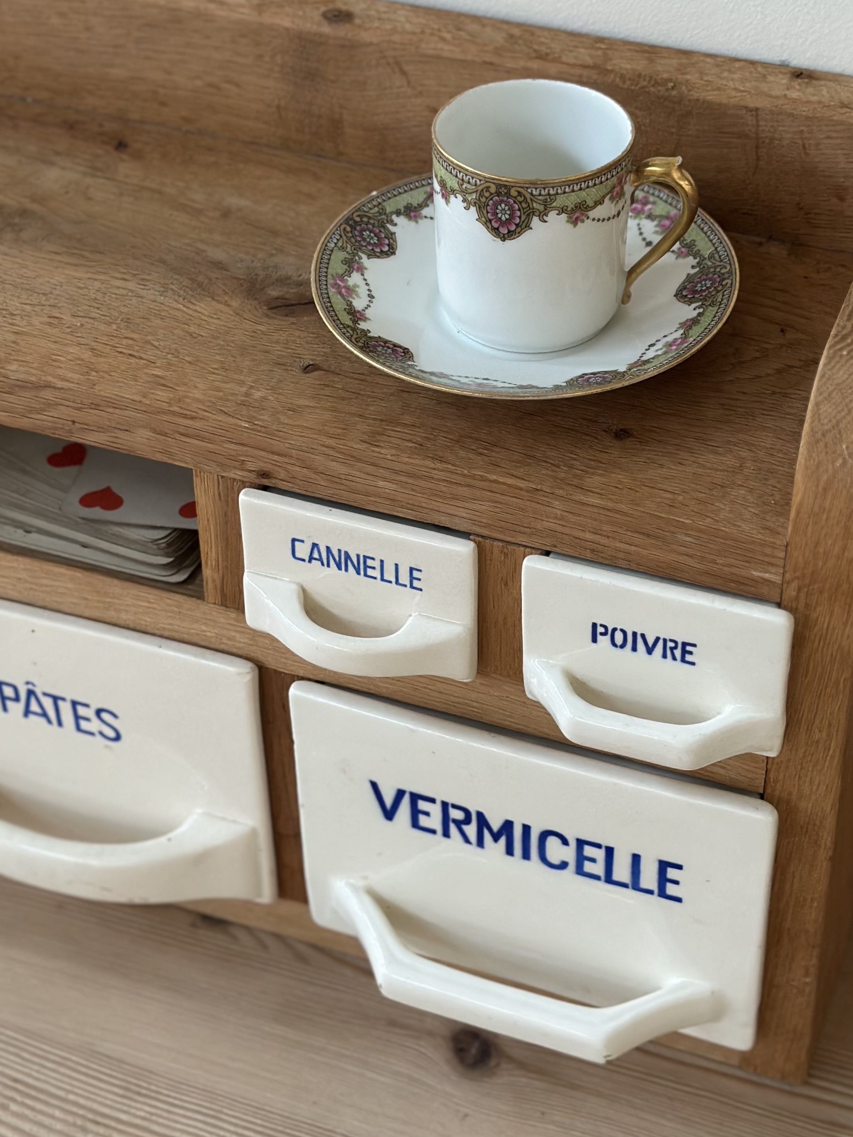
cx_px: 477
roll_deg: -0.6
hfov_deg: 21.9
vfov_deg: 29.0
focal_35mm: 67
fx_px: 2202
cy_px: 521
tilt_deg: -38.1
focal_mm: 6.86
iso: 200
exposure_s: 1/60
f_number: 1.78
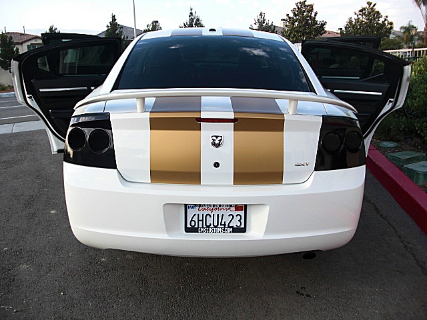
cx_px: 214
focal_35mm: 36
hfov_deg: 51.4
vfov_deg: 39.7
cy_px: 160
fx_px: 444
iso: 50
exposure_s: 1/250
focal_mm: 6.3
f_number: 2.8
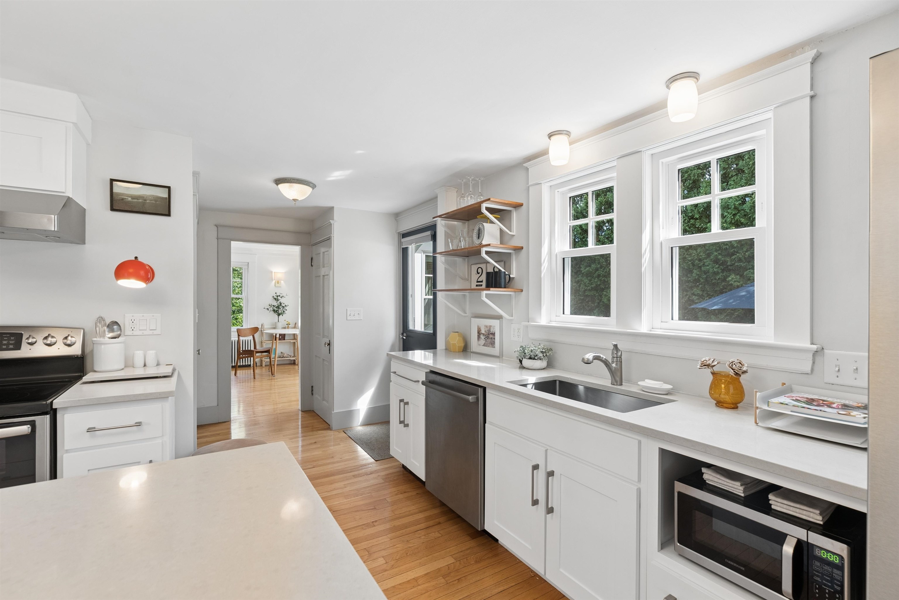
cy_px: 300
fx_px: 400
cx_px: 450
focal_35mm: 16
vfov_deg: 73.8
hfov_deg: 96.7
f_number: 7.1
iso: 320
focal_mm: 16
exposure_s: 1/30
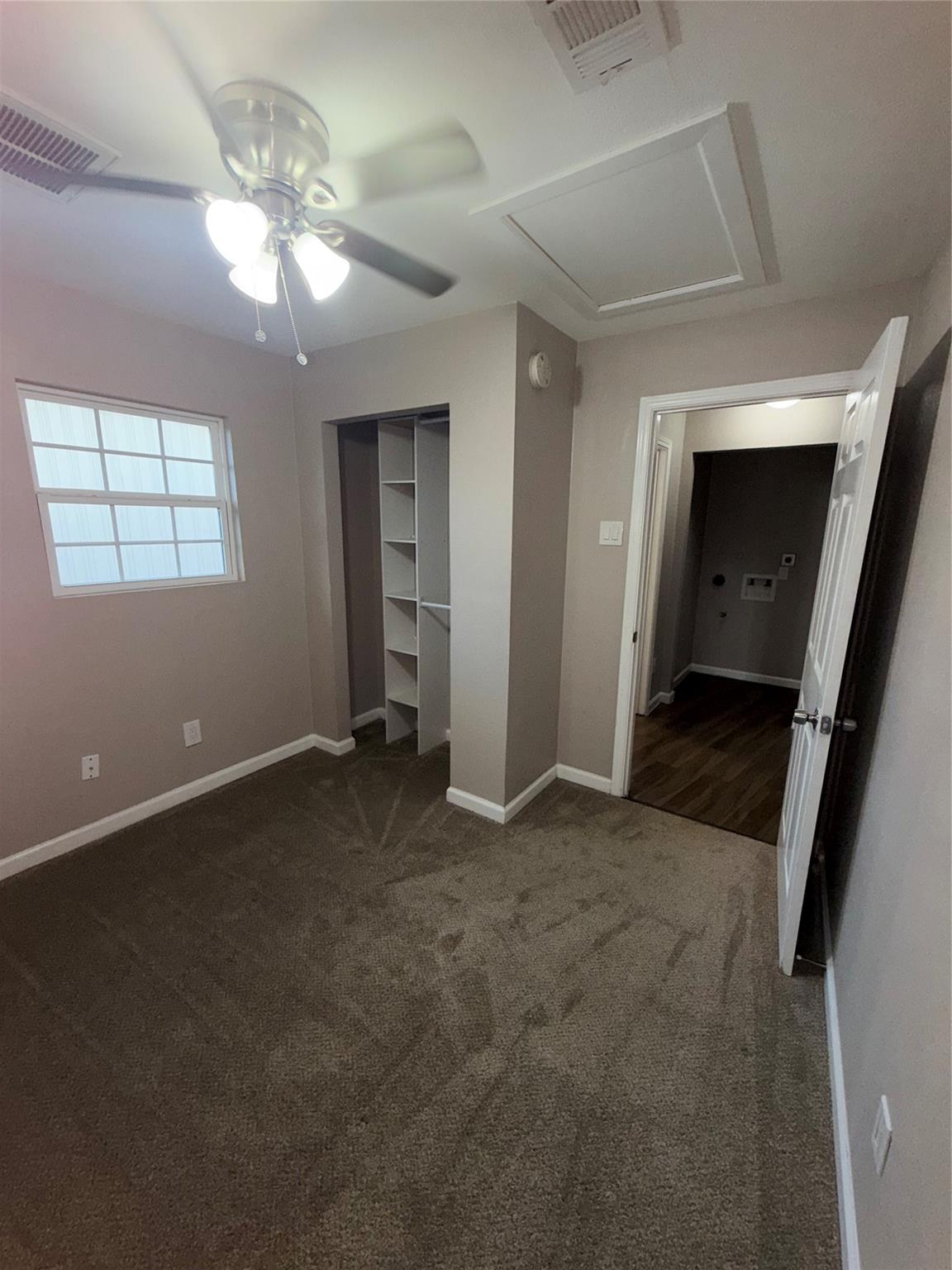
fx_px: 513
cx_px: 476
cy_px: 635
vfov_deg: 102.1
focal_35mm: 14
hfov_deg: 85.7
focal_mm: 2.22
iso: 50
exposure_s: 1/60
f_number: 2.2
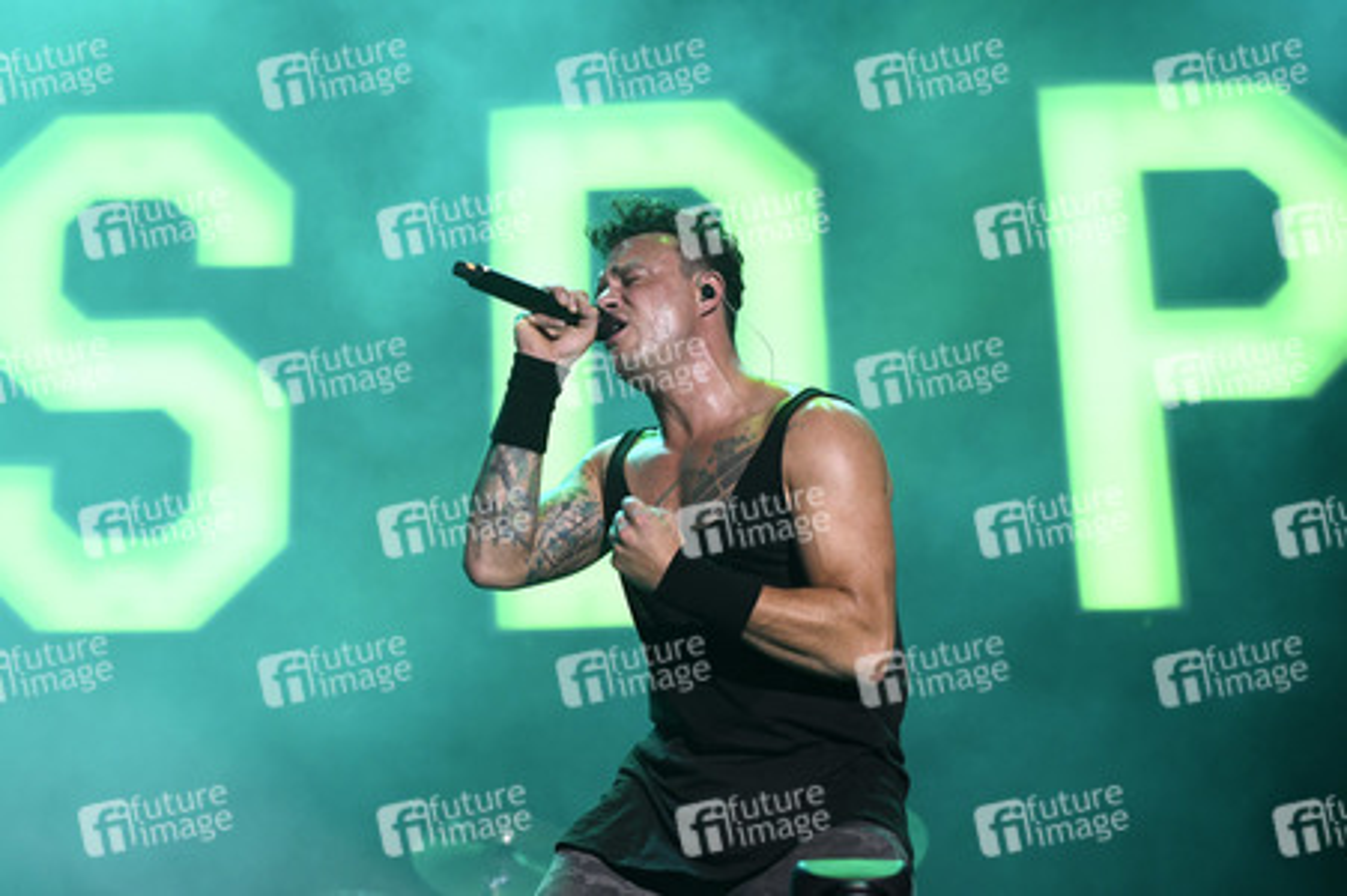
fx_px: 2617
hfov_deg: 28.9
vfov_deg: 19.4
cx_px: 674
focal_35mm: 70
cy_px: 448
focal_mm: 70
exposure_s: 1/500
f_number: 4
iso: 1600
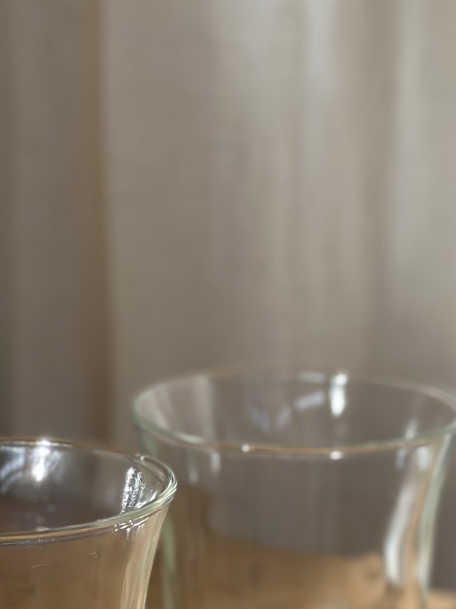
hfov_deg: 11.0
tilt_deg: -16.9
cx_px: 194
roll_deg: +0.5
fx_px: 2372
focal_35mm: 135
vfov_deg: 14.5
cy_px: 509
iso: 80
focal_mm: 6.86
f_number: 1.78
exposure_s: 1/779
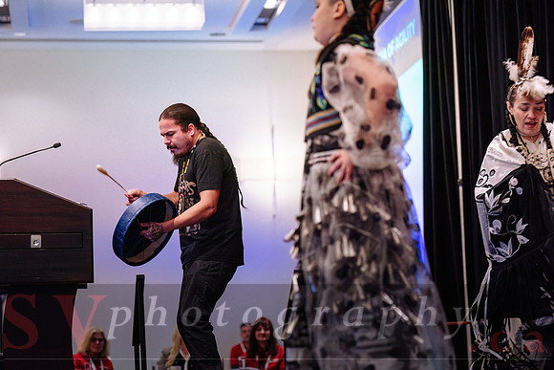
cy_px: 185
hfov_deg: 22.9
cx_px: 277
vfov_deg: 15.4
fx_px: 1370
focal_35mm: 89
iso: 3200
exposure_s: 1/200
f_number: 2.8
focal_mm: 89
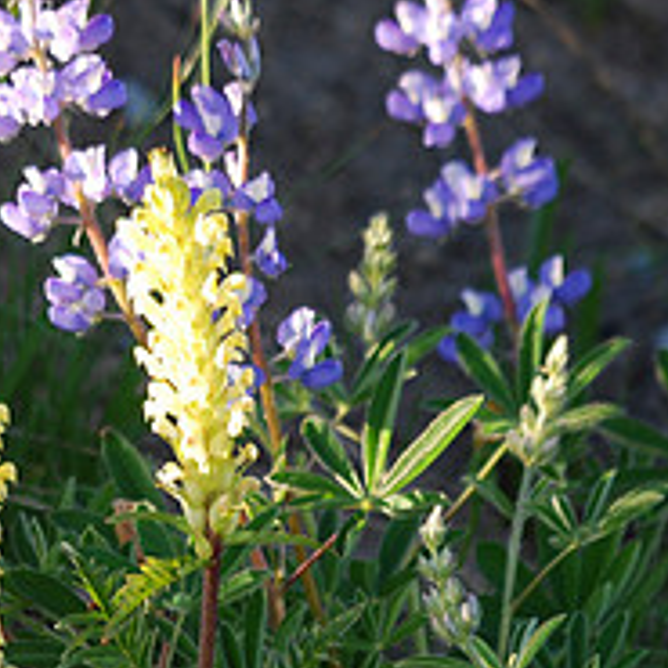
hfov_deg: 2.9
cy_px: 484
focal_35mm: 601
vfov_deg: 2.9
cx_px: 126
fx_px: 13121
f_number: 5.6
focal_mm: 150
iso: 200
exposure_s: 1/125
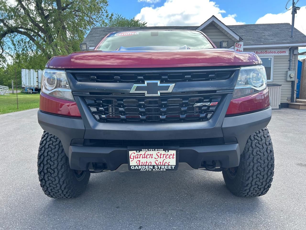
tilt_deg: -5.7
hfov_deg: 67.3
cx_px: 153
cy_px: 115
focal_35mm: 26
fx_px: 230
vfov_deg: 53.1
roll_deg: +0.3
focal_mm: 5.7
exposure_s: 1/769
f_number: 1.5
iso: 50
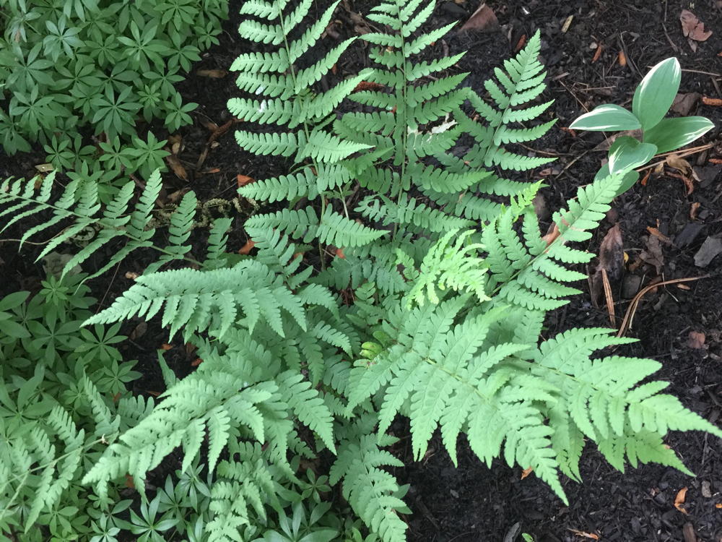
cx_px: 361
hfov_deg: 61.7
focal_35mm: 29
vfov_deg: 48.2
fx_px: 605
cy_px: 271
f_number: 2.2
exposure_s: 1/10
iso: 125
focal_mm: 4.15
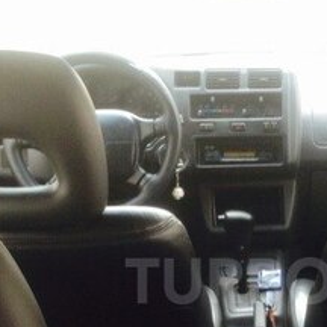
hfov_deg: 19.2
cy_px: 281
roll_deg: -2.9
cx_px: 280
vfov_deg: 19.2
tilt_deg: -22.0
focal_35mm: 89
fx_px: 951
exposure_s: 1/20
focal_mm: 4.12
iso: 50
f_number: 2.4
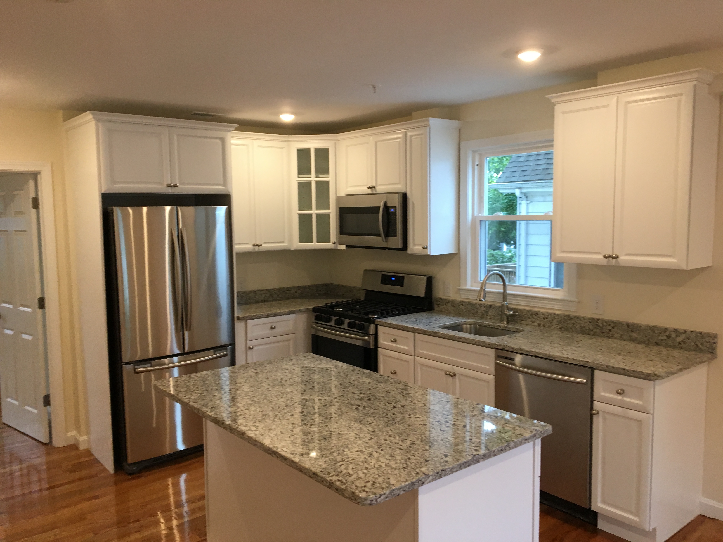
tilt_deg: -4.8
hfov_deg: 61.7
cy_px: 271
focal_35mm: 29
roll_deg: +1.3
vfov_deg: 48.2
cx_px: 362
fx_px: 606
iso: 40
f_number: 2.2
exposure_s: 1/30
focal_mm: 4.15
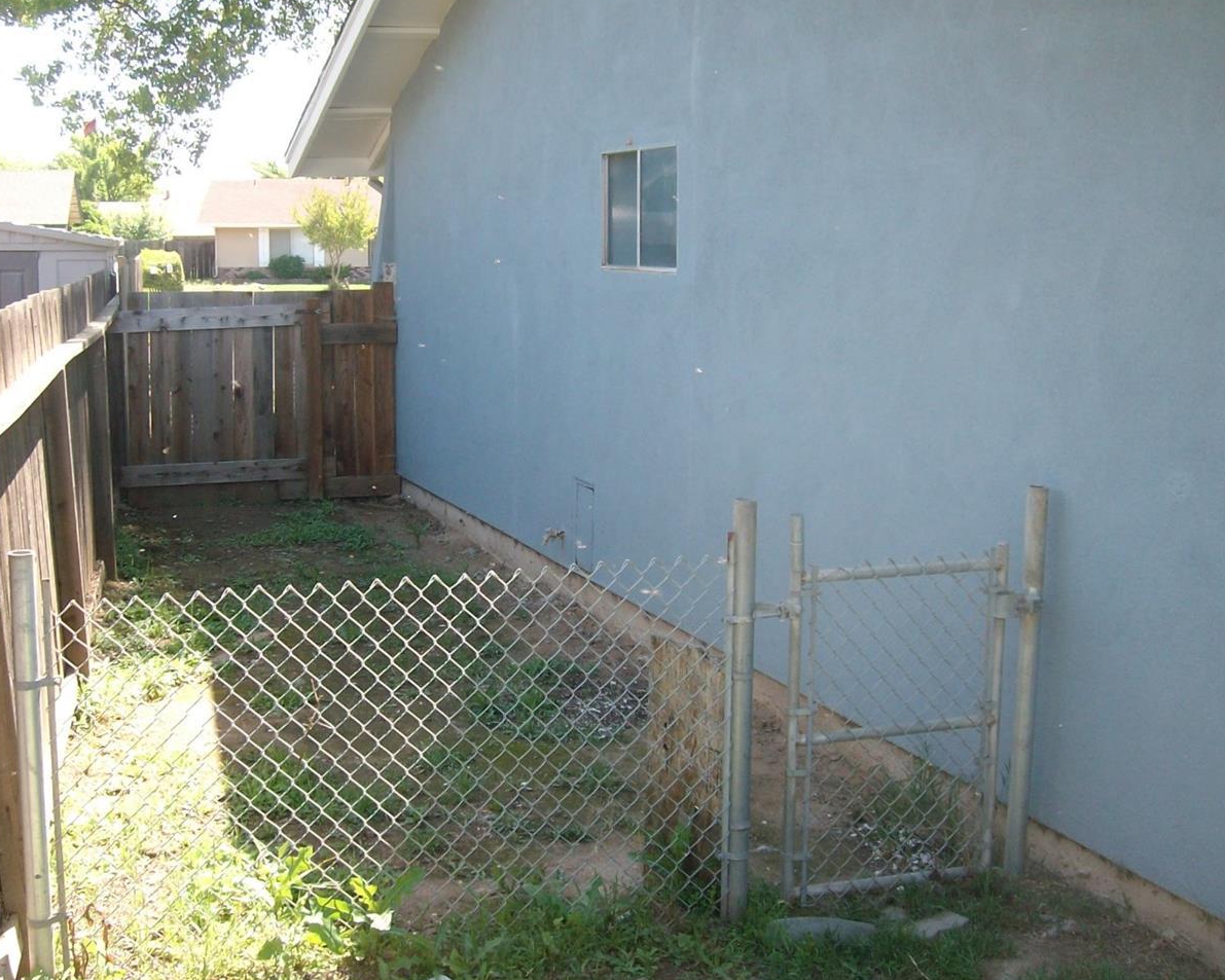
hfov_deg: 42.8
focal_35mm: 43
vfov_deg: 34.9
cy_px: 465
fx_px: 1559
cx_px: 547
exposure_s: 1/193
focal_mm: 5.8
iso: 80
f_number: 2.8
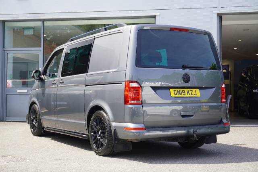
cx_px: 129
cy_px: 86
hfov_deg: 36.9
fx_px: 387
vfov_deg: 25.0
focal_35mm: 54
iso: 100
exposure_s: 1/60
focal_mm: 36
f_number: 5.6
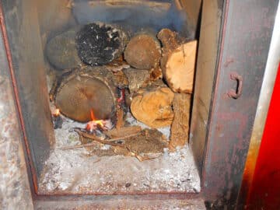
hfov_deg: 67.3
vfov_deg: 53.1
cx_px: 140
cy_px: 105
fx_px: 210
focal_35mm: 26
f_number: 3.2
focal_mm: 4.6
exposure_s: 1/25
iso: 100
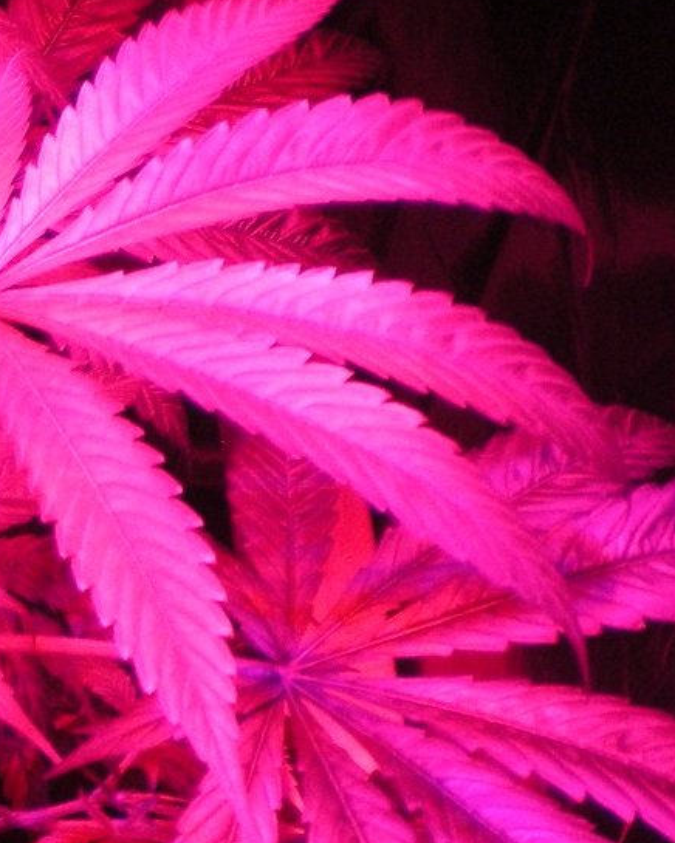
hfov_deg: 12.7
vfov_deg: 17.1
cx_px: -512
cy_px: 705
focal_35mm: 111
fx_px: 2772
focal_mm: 6.3
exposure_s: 1/48.7
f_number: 3.1
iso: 200
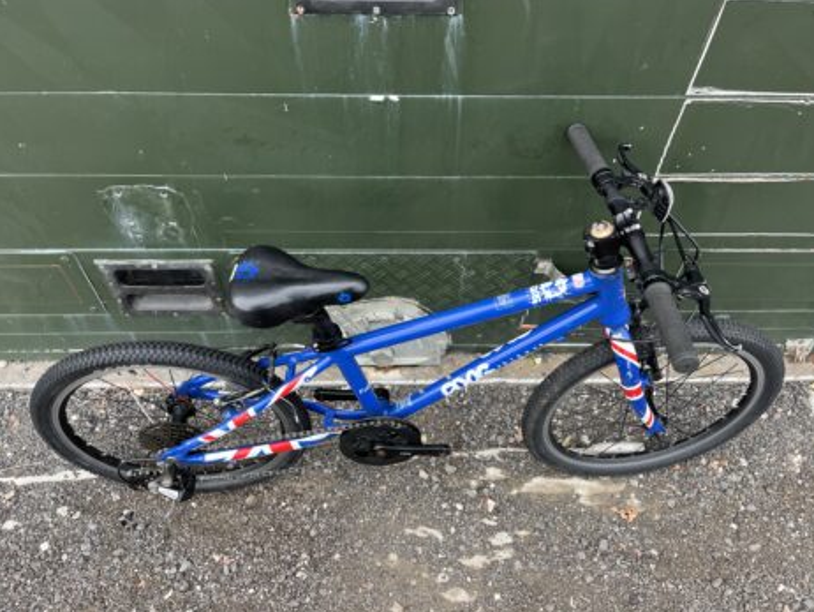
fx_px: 635
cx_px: 416
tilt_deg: -53.0
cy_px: 303
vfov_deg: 51.4
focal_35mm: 27
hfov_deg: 65.3
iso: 40
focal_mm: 5.1
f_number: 1.6
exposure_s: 1/202
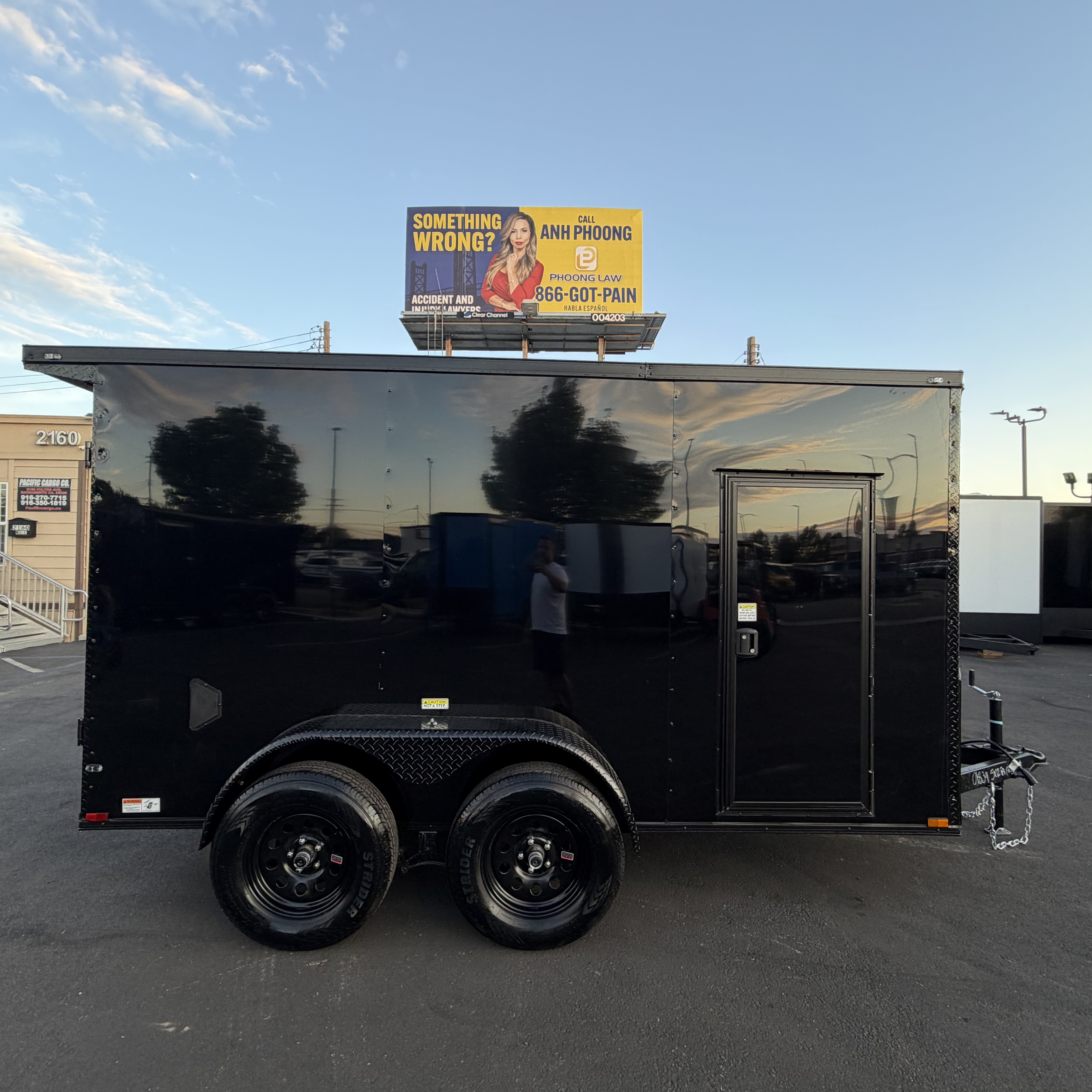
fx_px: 607
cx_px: 554
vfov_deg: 84.0
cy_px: 551
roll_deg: +1.8
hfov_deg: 84.0
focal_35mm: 17
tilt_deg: +2.5
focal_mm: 2.22
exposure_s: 1/121
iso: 50
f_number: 2.2
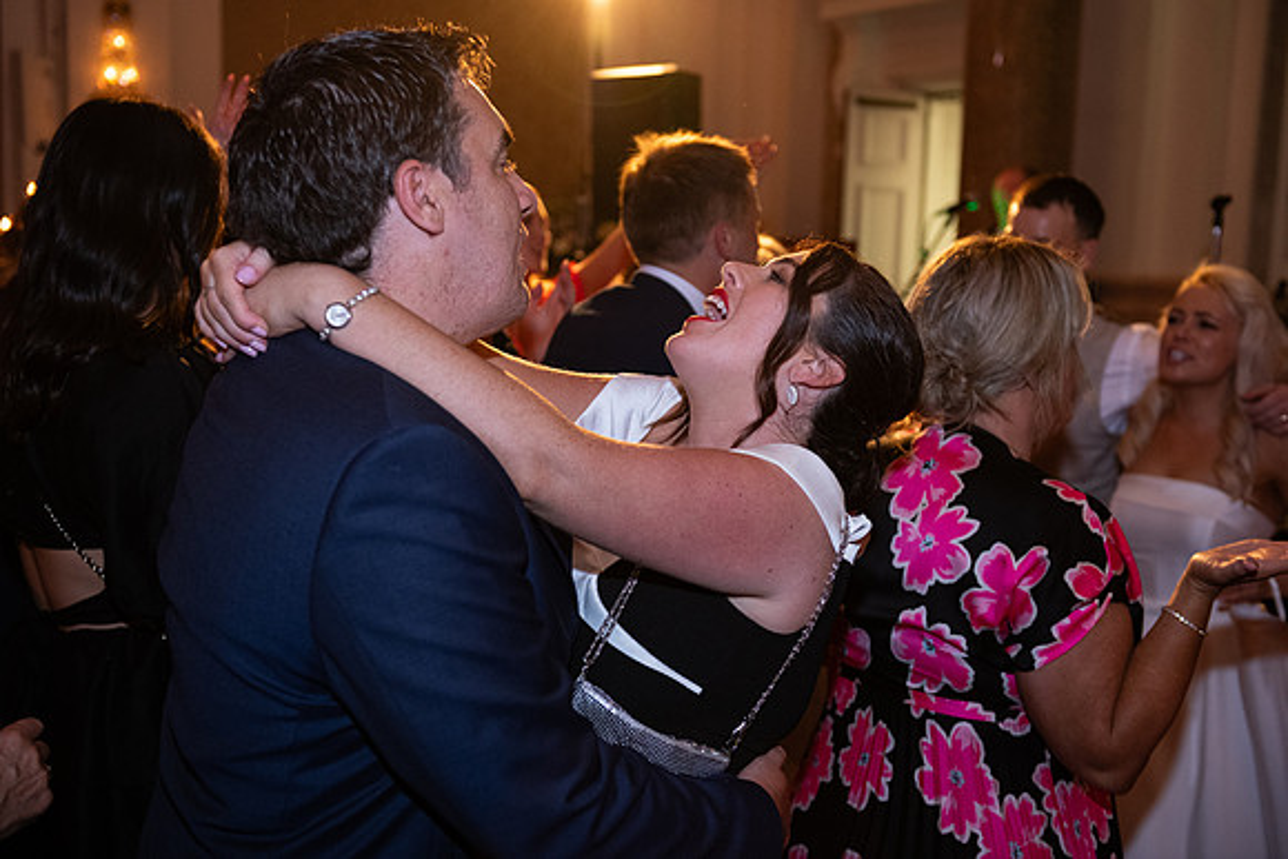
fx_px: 1610
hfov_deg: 43.6
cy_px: 430
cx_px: 644
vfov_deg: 29.9
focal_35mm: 45
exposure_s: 1/160
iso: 1250
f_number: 3.5
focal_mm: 45
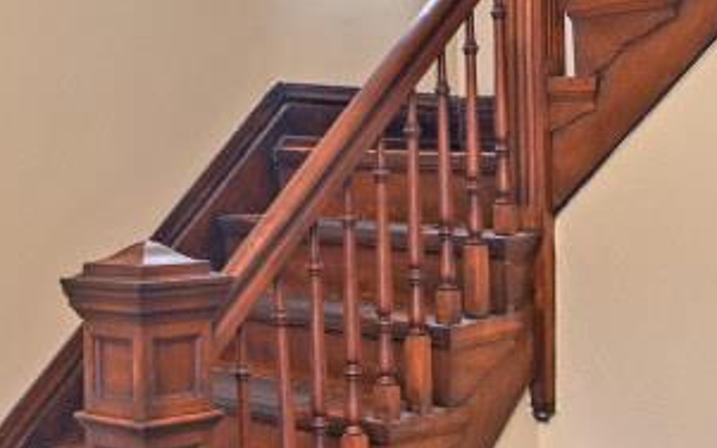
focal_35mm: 71
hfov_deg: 28.7
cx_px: 205
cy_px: 198
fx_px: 1387
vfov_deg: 18.3
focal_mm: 14
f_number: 4
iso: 900
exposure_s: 1/60
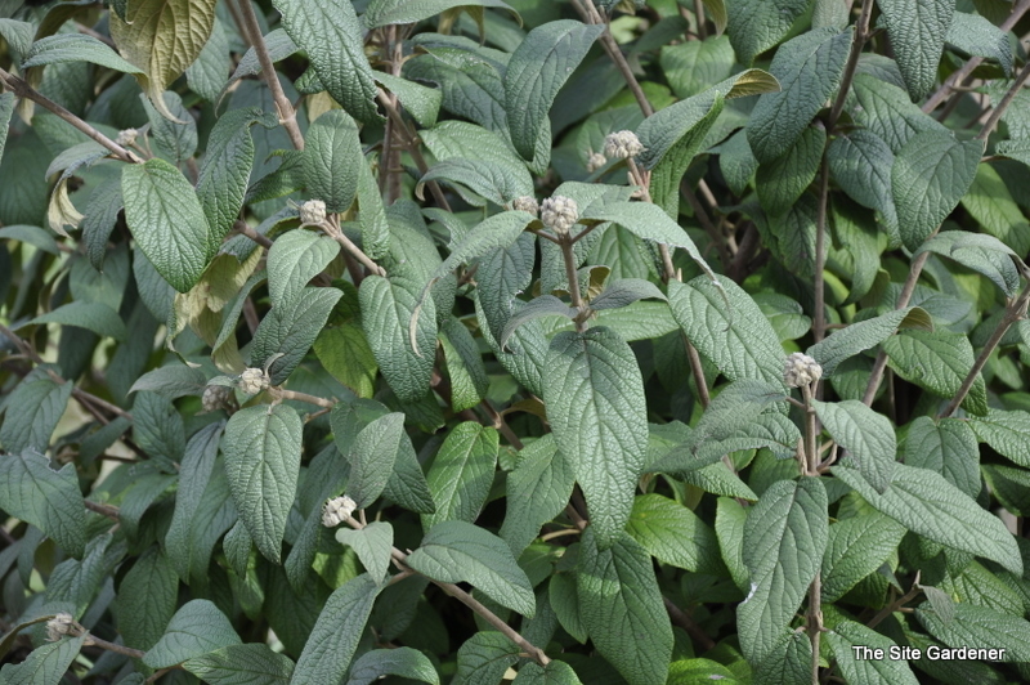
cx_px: 515
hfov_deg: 13.1
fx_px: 4502
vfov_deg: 8.7
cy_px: 342
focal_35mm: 158
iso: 200
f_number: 6.3
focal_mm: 105
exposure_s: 1/160
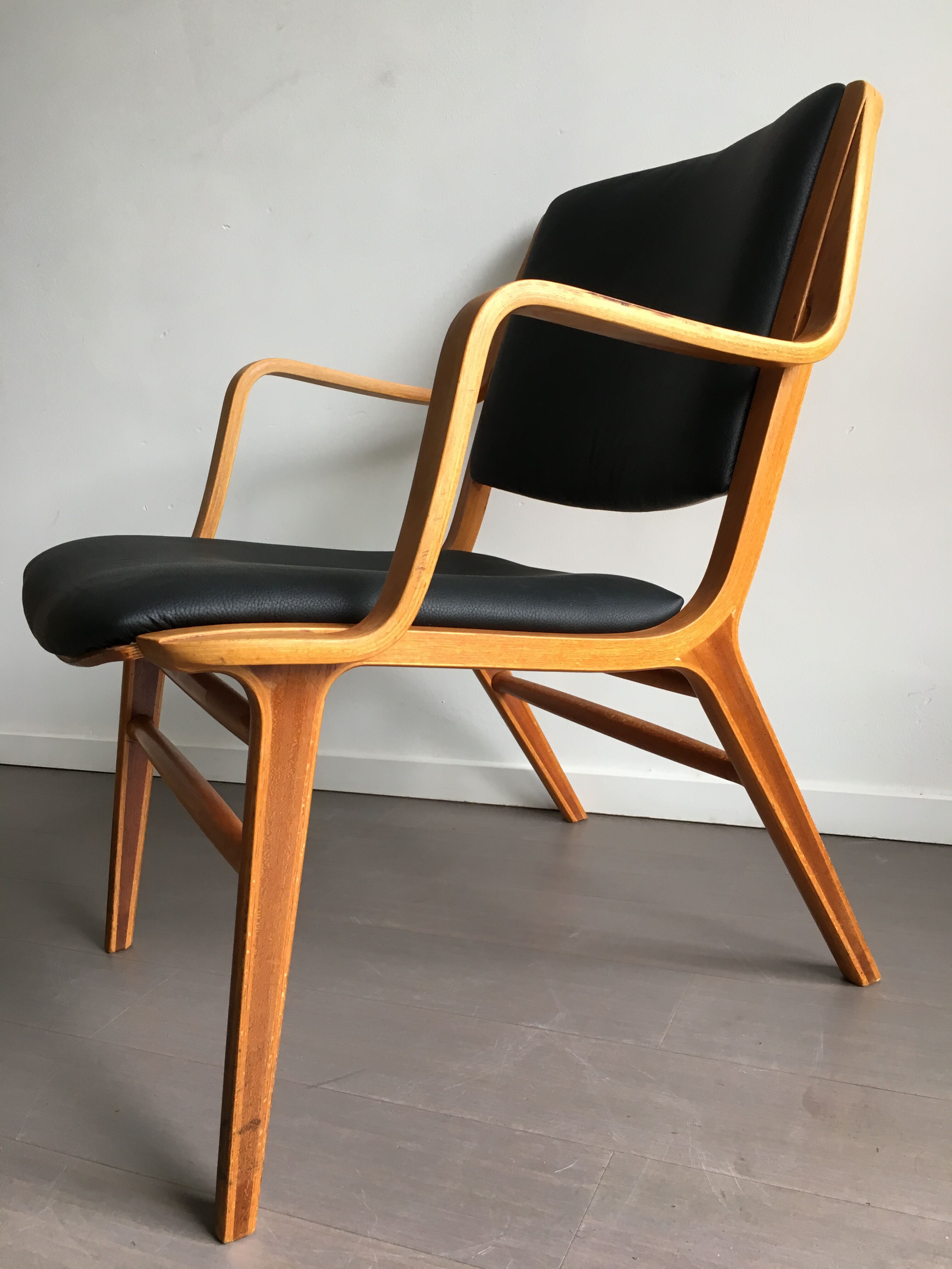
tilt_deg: -12.6
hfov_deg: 48.2
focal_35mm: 29
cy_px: 634
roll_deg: +4.2
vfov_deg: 61.7
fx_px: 1063
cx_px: 476
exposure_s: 1/33
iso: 40
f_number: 2.2
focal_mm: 4.15
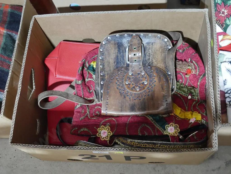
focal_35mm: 46
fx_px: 307
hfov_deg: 41.2
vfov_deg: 31.5
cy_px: 87
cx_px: 116
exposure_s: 1/60
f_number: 5.1
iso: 3200
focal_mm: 23
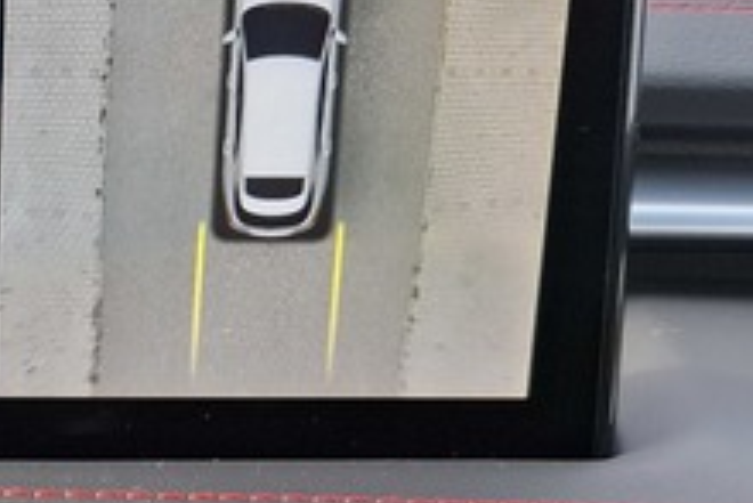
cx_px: -137
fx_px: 1821
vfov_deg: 15.2
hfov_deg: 21.7
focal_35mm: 87
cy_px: 602
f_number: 1.8
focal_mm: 5.54
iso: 50
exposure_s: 1/171
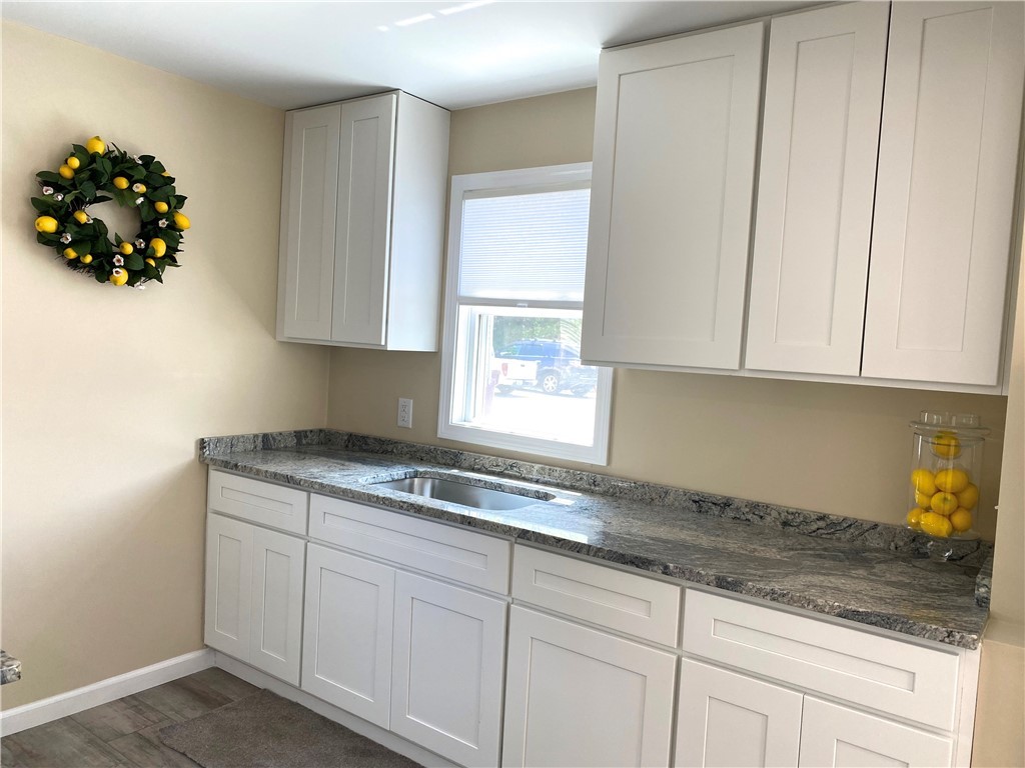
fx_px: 770
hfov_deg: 67.3
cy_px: 384
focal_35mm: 26
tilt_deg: -5.1
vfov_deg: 53.1
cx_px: 512
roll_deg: -4.0
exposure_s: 1/120
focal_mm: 4.25
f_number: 1.8
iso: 80
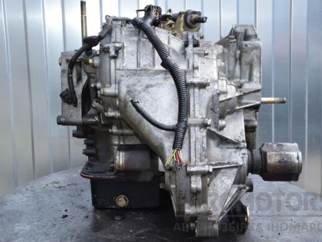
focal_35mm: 58
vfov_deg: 25.4
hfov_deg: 33.5
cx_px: 162
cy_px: 120
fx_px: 536
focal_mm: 35
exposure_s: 1/200
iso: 800
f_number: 13
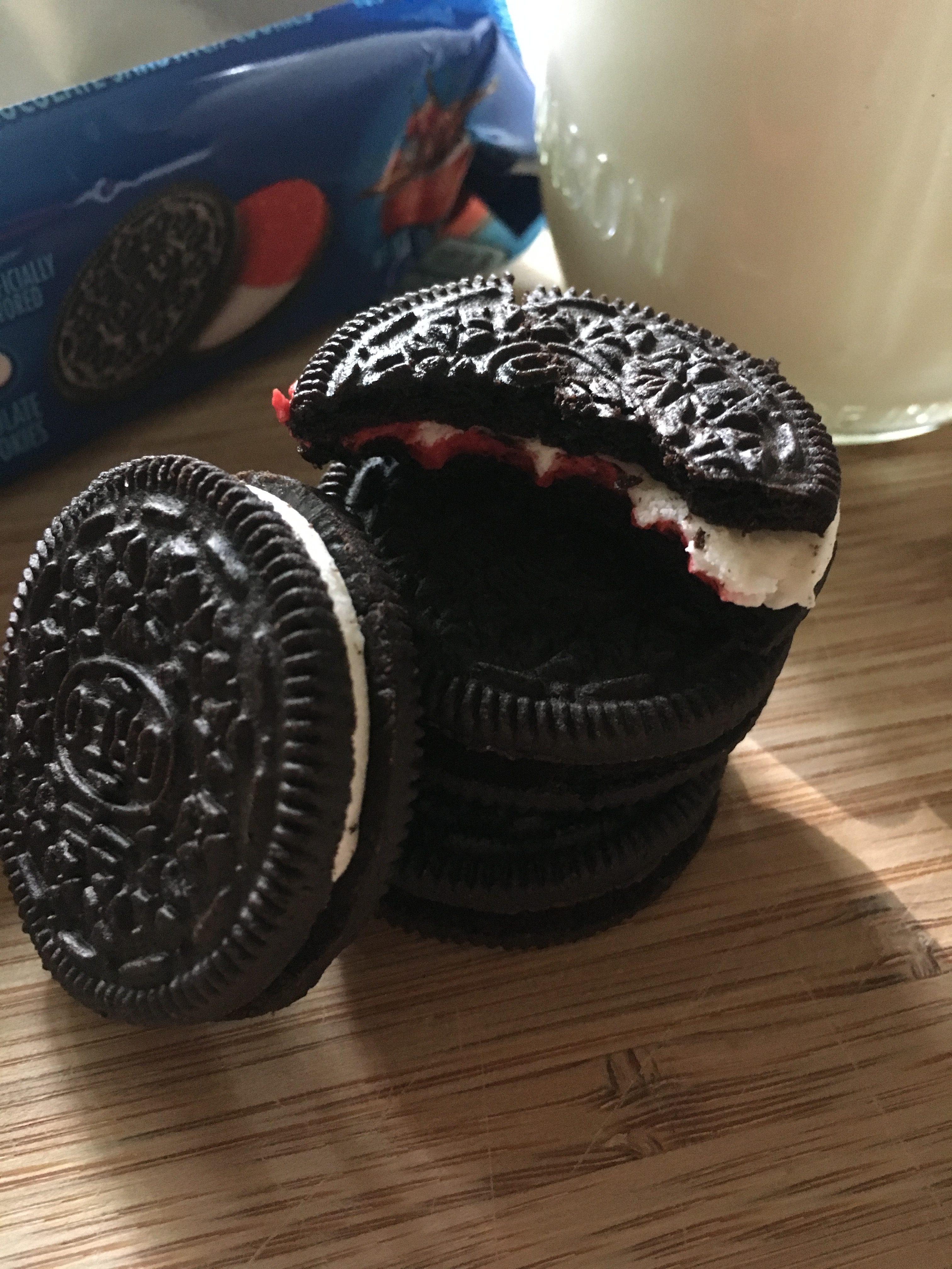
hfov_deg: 48.2
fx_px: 1063
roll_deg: -3.7
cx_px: 476
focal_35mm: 29
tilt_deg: -44.3
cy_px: 634
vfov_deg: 61.7
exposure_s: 1/15
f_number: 2.2
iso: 400
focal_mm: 4.15
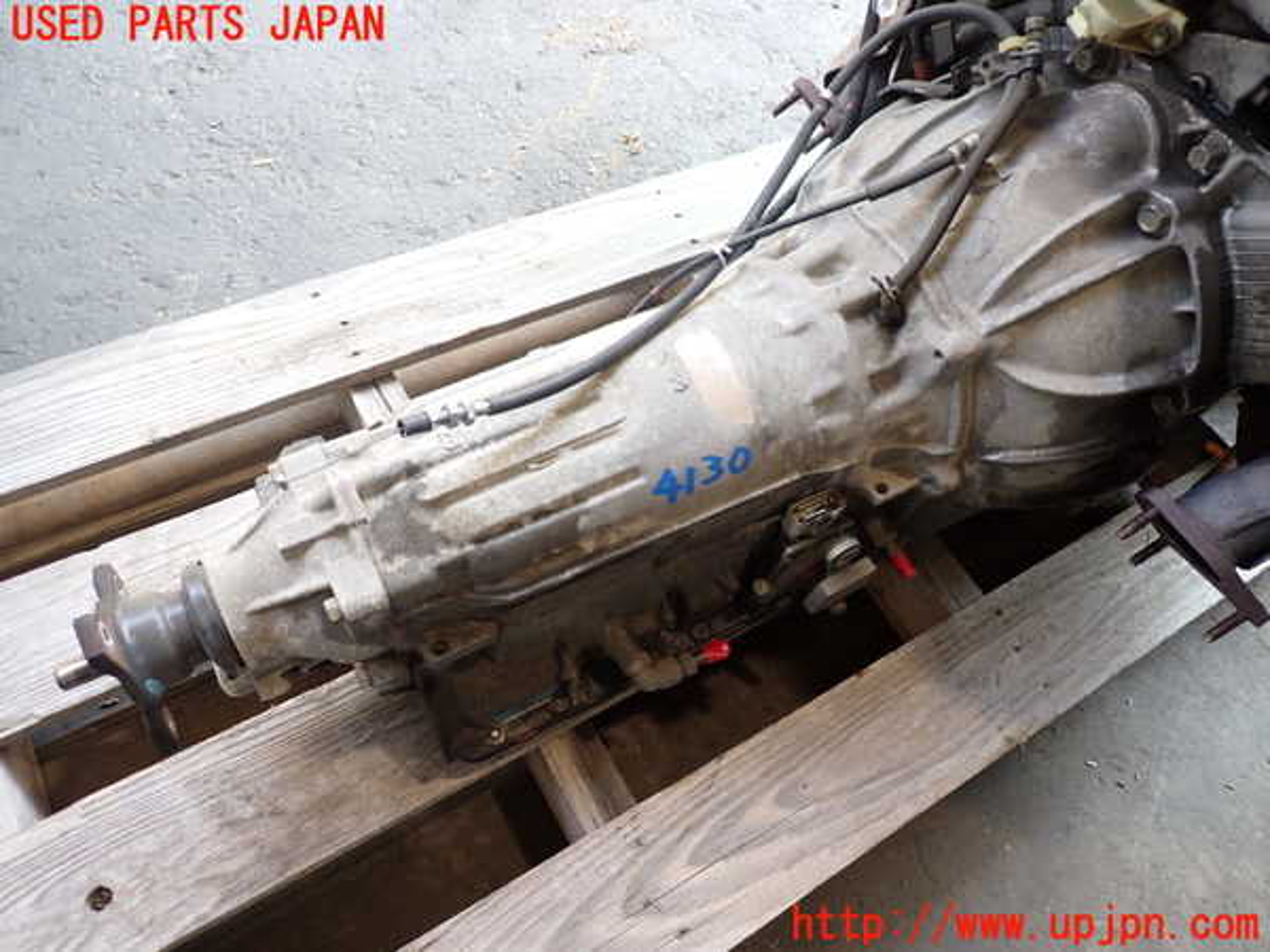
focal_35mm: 25
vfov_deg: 54.9
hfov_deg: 69.4
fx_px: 917
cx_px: 635
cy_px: 476
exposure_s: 1/80
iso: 200
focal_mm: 4.5
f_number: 2
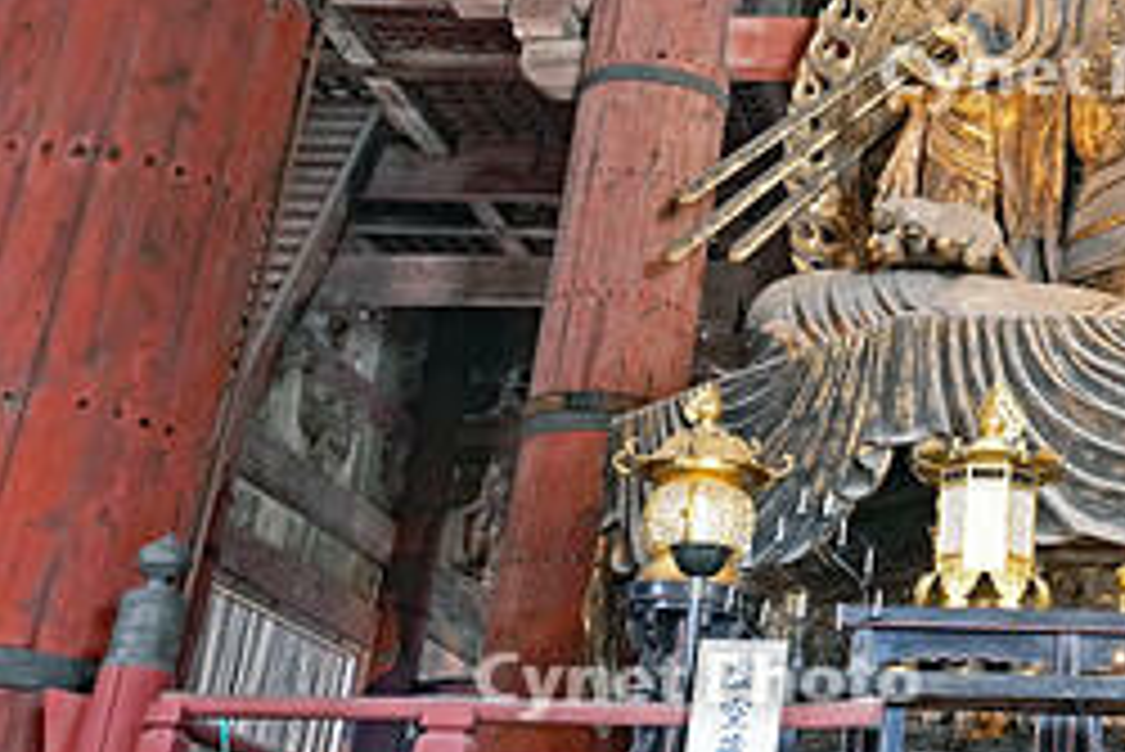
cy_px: 59
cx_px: 1130
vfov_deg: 18.6
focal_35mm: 72
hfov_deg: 26.5
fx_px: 2251
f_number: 5.6
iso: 4000
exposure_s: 1/40
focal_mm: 30
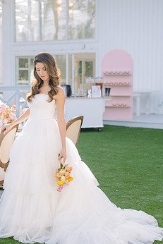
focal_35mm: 65
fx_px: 441
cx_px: 59
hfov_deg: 20.9
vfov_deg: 30.9
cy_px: 144
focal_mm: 50
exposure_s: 1/200
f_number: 2.5
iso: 50
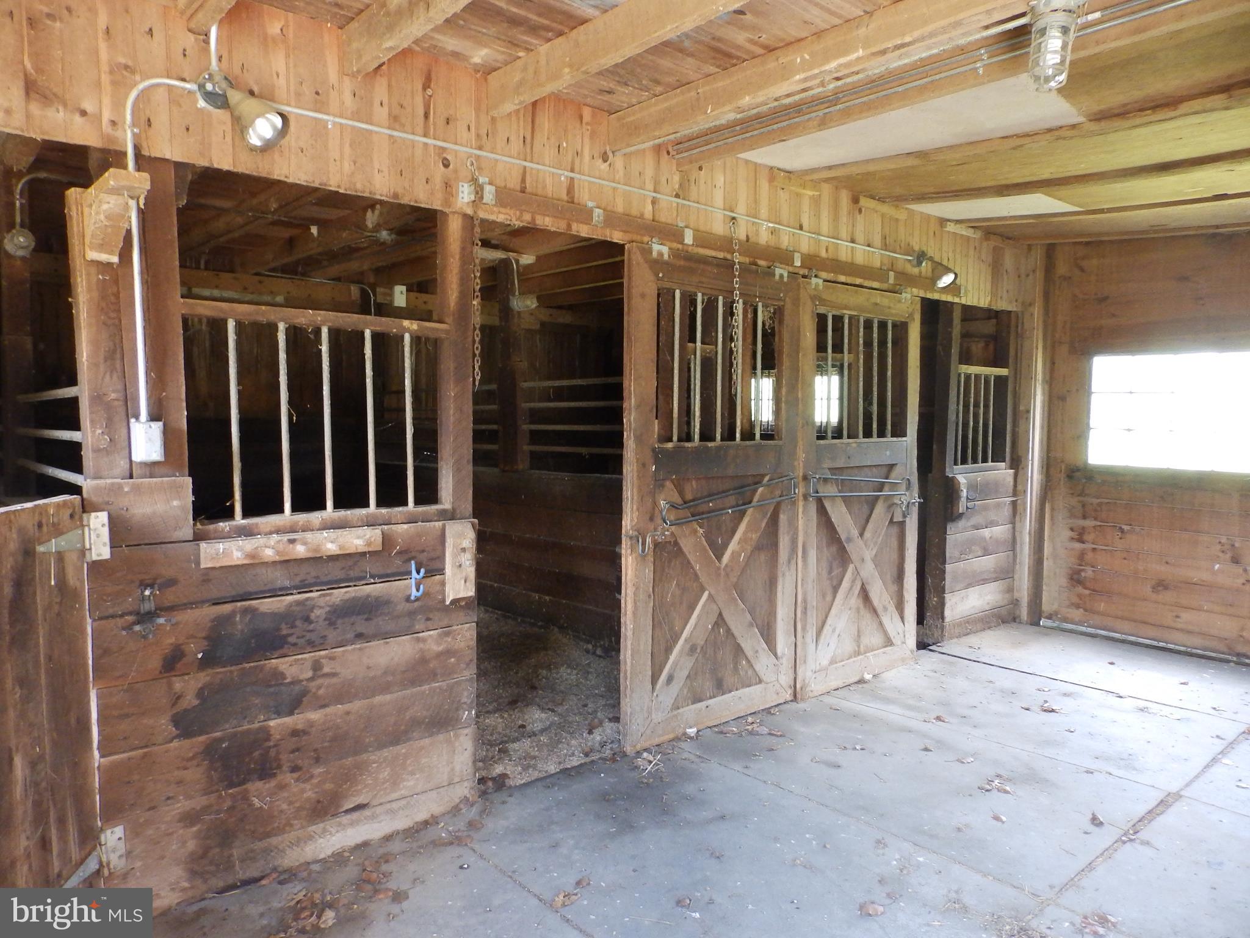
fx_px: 794
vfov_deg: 61.1
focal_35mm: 22
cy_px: 469
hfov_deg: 76.4
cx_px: 625
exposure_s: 1/30
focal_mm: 4
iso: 500
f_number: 3.4
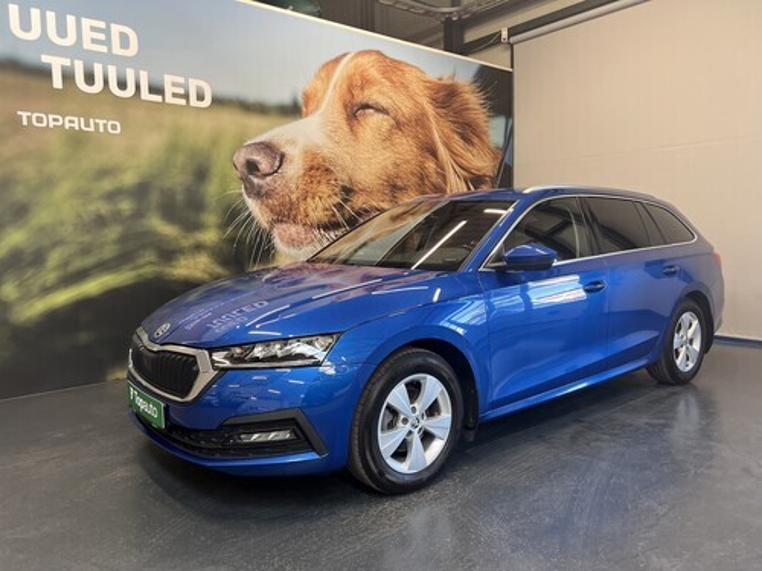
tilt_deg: -4.4
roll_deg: +1.9
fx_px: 572
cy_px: 286
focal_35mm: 26
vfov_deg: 53.1
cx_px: 381
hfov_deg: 67.3
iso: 125
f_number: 1.5
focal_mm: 5.7
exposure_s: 1/121
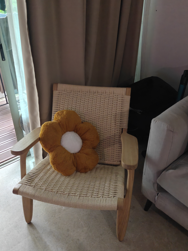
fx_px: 203
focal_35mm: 28
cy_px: 121
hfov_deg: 49.7
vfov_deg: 63.4
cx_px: 92
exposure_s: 1/120
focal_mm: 6.06
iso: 800
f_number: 1.6
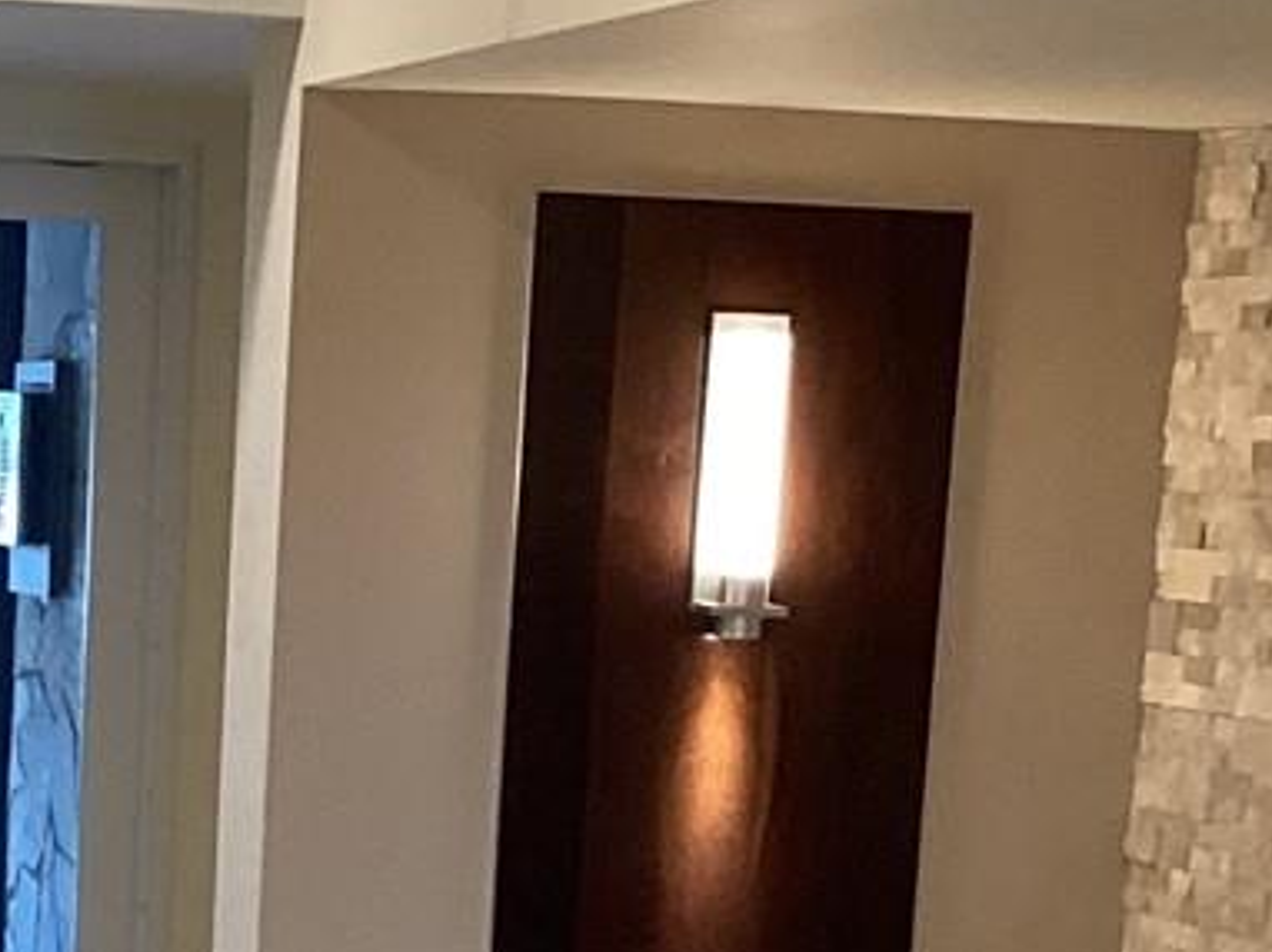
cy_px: 1481
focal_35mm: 130
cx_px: 133
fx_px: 4774
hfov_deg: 15.0
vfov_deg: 10.9
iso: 160
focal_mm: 3.3
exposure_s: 1/60
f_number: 2.4
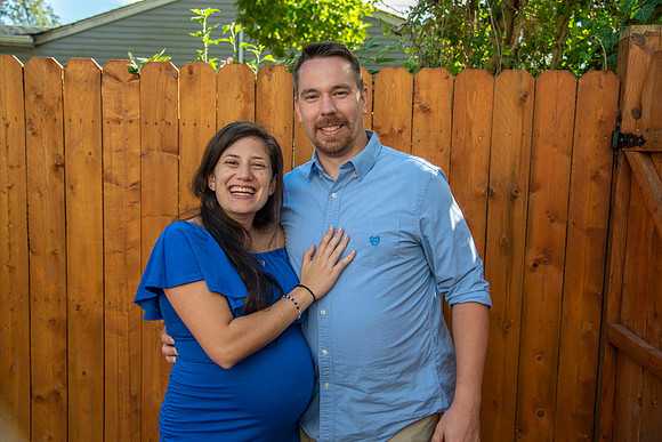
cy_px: 221
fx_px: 644
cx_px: 331
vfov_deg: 37.9
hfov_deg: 54.4
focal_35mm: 35
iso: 125
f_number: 4
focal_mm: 35
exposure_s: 1/320
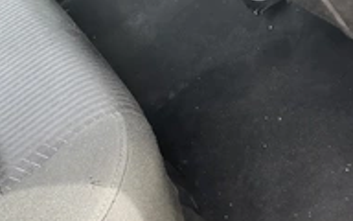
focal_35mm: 64
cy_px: 112
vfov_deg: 20.3
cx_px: 230
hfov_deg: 31.8
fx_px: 616
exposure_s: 1/74
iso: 64
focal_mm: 3
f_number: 1.8
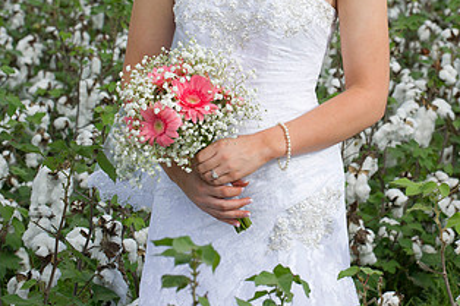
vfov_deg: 6.7
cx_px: 352
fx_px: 2592
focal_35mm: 203
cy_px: 29
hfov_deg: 10.1
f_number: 8
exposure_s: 1/250
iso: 250
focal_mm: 110
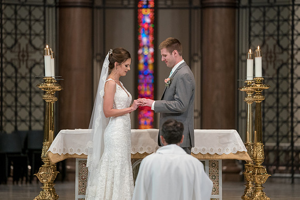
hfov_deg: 9.6
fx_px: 1789
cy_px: 96
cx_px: 147
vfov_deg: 6.4
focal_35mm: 215
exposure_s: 1/200
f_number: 2.8
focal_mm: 200
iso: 2000
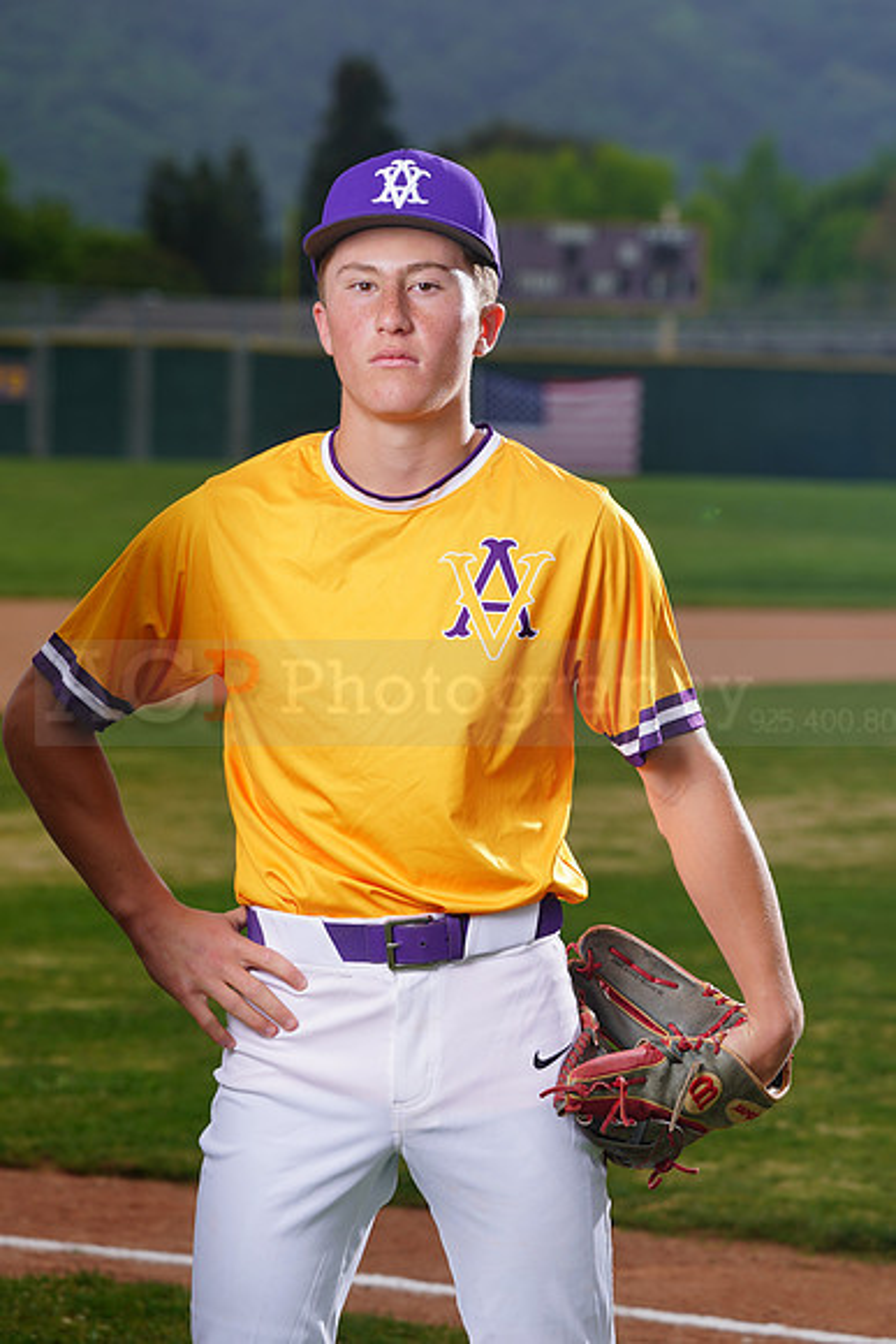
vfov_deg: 11.9
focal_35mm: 173
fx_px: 6454
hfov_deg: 7.9
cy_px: 672
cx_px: 448
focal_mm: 173
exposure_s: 1/250
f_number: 8
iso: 100
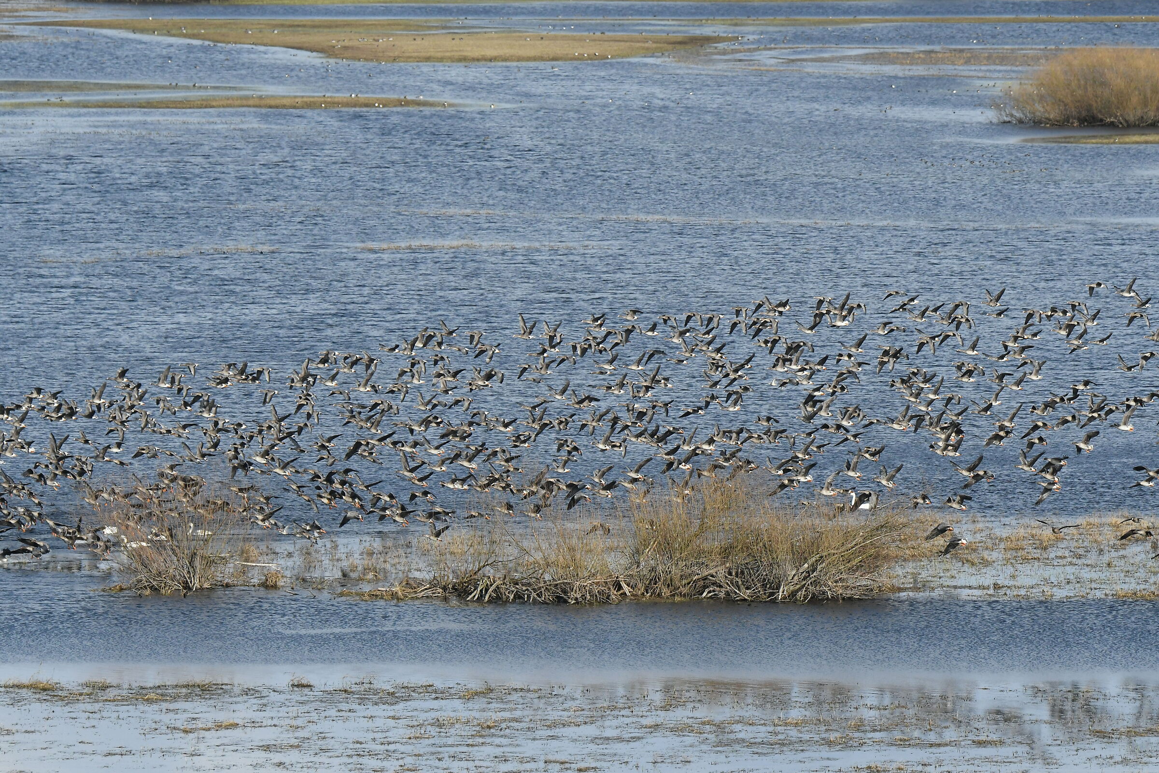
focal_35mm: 450
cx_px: 580
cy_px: 386
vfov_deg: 3.1
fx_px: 14486
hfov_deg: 4.6
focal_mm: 300
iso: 1250
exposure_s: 1/4000
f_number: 8
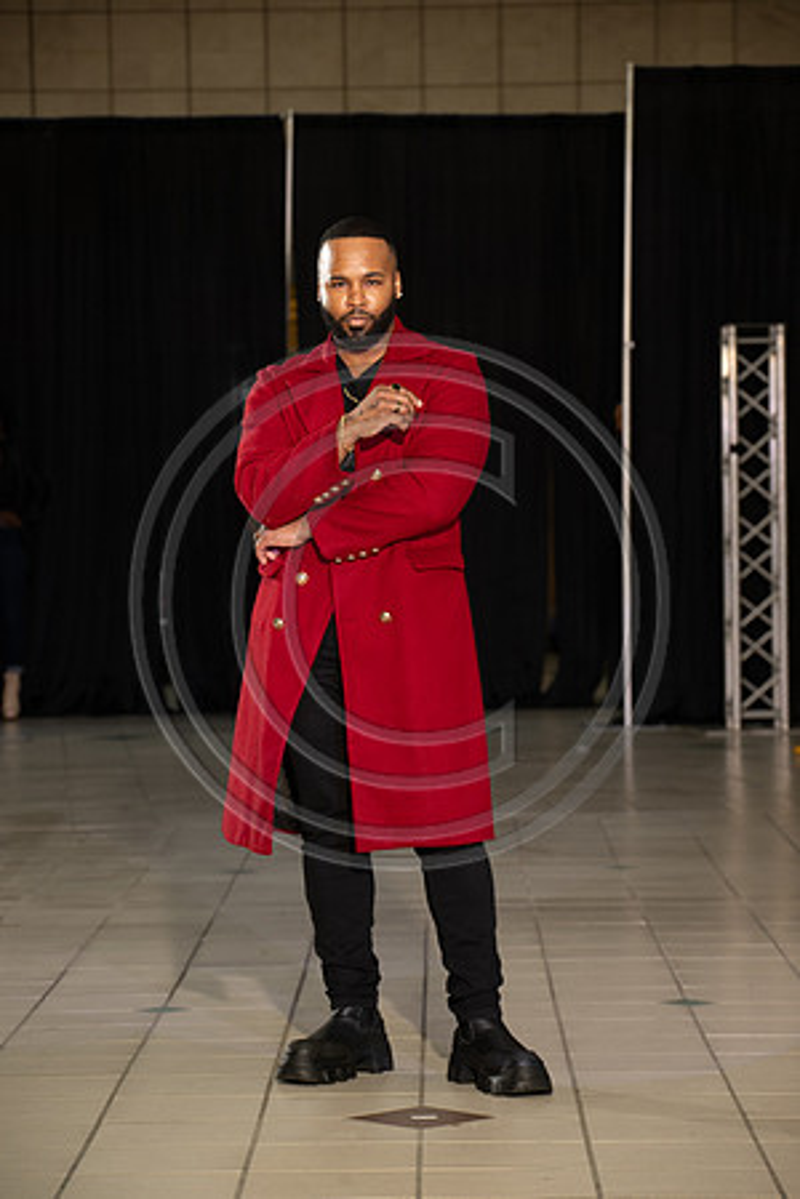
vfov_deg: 16.4
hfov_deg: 11.0
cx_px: 400
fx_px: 4166
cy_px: 600
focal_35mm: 125
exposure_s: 1/160
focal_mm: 125
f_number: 6.3
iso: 640
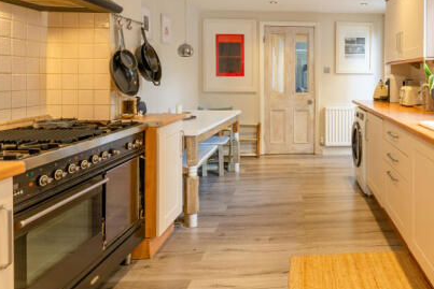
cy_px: 76
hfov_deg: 65.5
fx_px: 314
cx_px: 321
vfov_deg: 47.9
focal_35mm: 26
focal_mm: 16
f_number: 8
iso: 320
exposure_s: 1/5
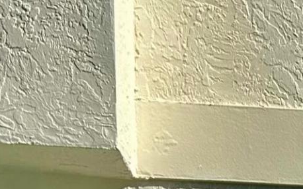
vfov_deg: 7.3
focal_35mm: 160
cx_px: 660
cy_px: 544
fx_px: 1321
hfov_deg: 11.4
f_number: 1.78
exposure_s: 1/5525
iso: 80
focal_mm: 6.86
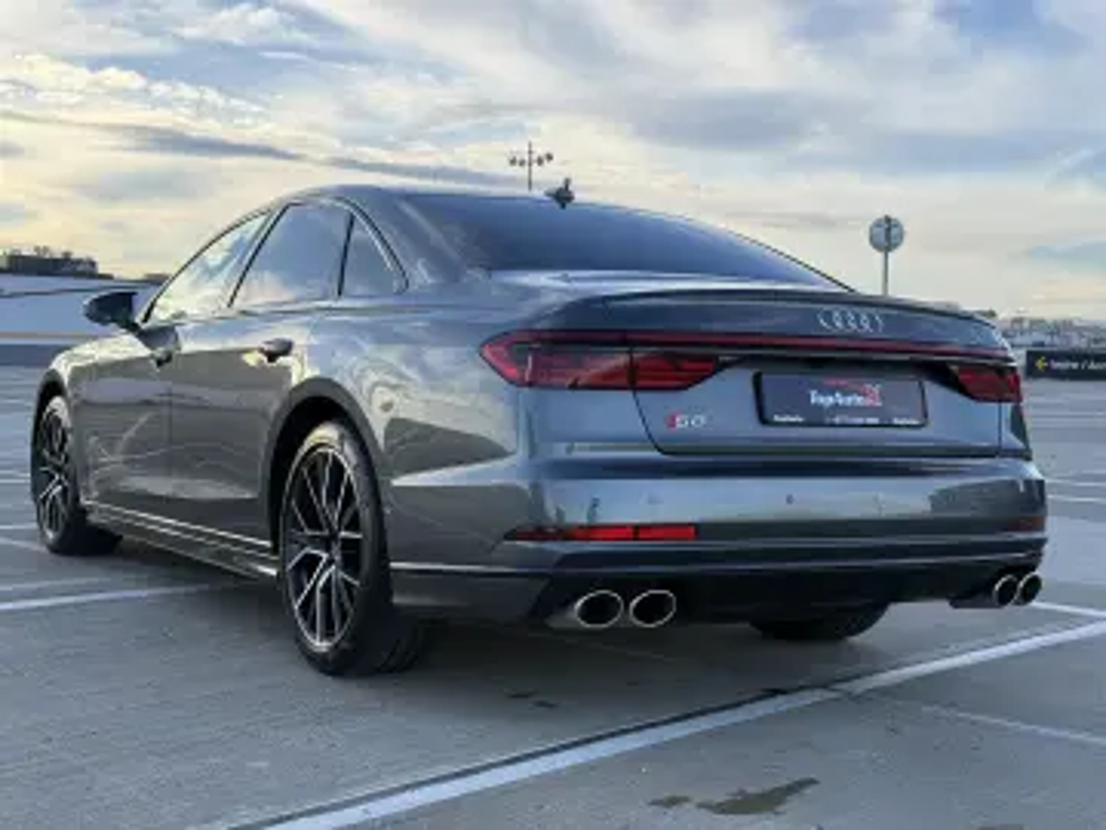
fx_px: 1534
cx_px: 553
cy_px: 415
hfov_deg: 39.7
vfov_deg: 30.3
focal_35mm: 48
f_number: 1.78
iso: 100
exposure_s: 1/1203
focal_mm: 6.76
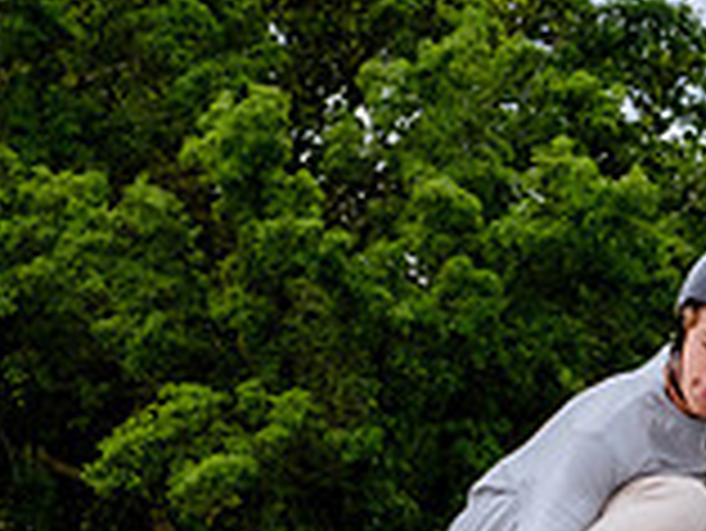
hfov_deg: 7.3
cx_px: 225
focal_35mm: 270
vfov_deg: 5.5
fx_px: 5511
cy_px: 500
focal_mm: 75
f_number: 9
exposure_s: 1/400
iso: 2500
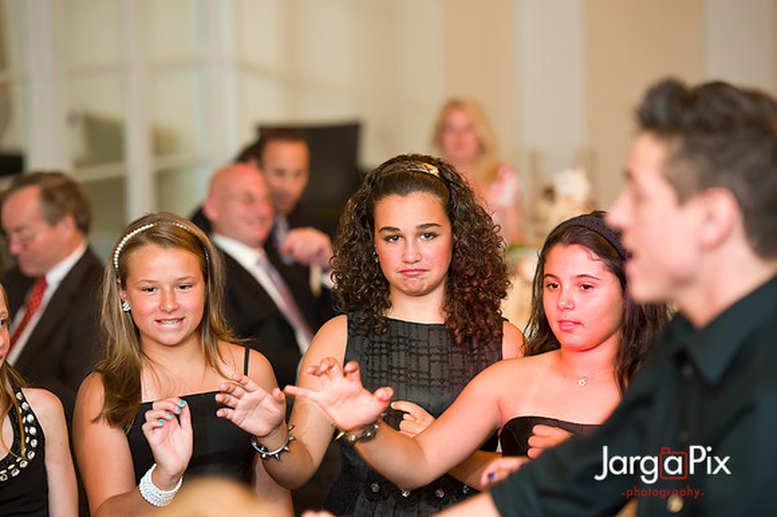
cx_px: 388
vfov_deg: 9.8
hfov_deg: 14.7
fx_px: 3020
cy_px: 258
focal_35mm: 140
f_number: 3.2
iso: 1600
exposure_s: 1/125
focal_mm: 140
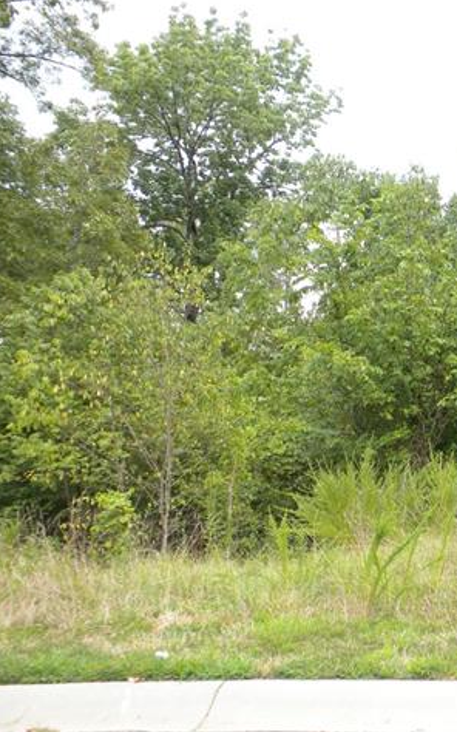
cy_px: 363
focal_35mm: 53
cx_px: 455
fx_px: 1057
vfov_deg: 38.2
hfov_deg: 23.4
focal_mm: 6.6
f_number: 3.5
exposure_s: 1/170
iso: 64
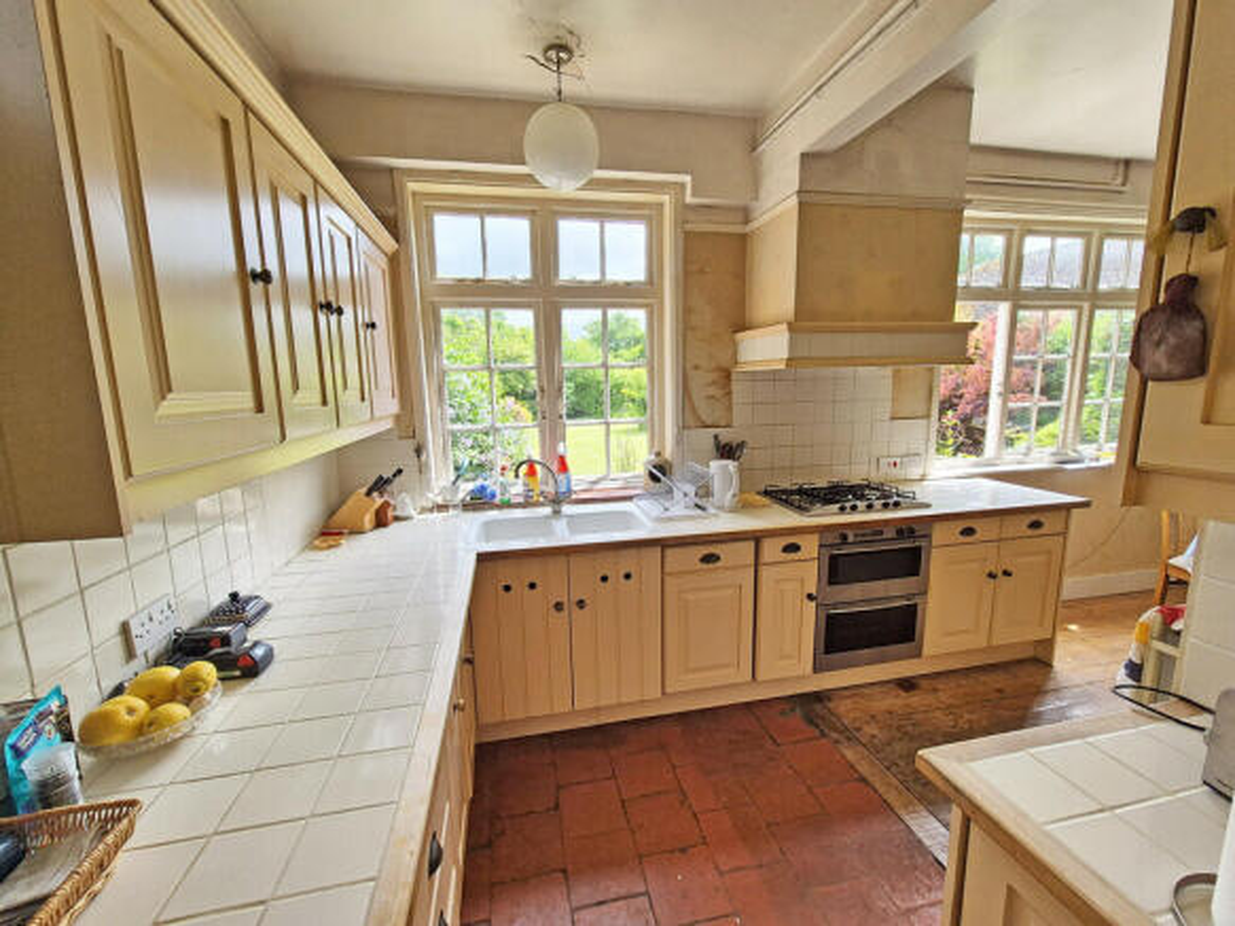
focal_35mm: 13
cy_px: 463
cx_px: 618
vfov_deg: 89.9
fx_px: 464
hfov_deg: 106.2
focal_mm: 2.2
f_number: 2.2
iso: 50
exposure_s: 1/329
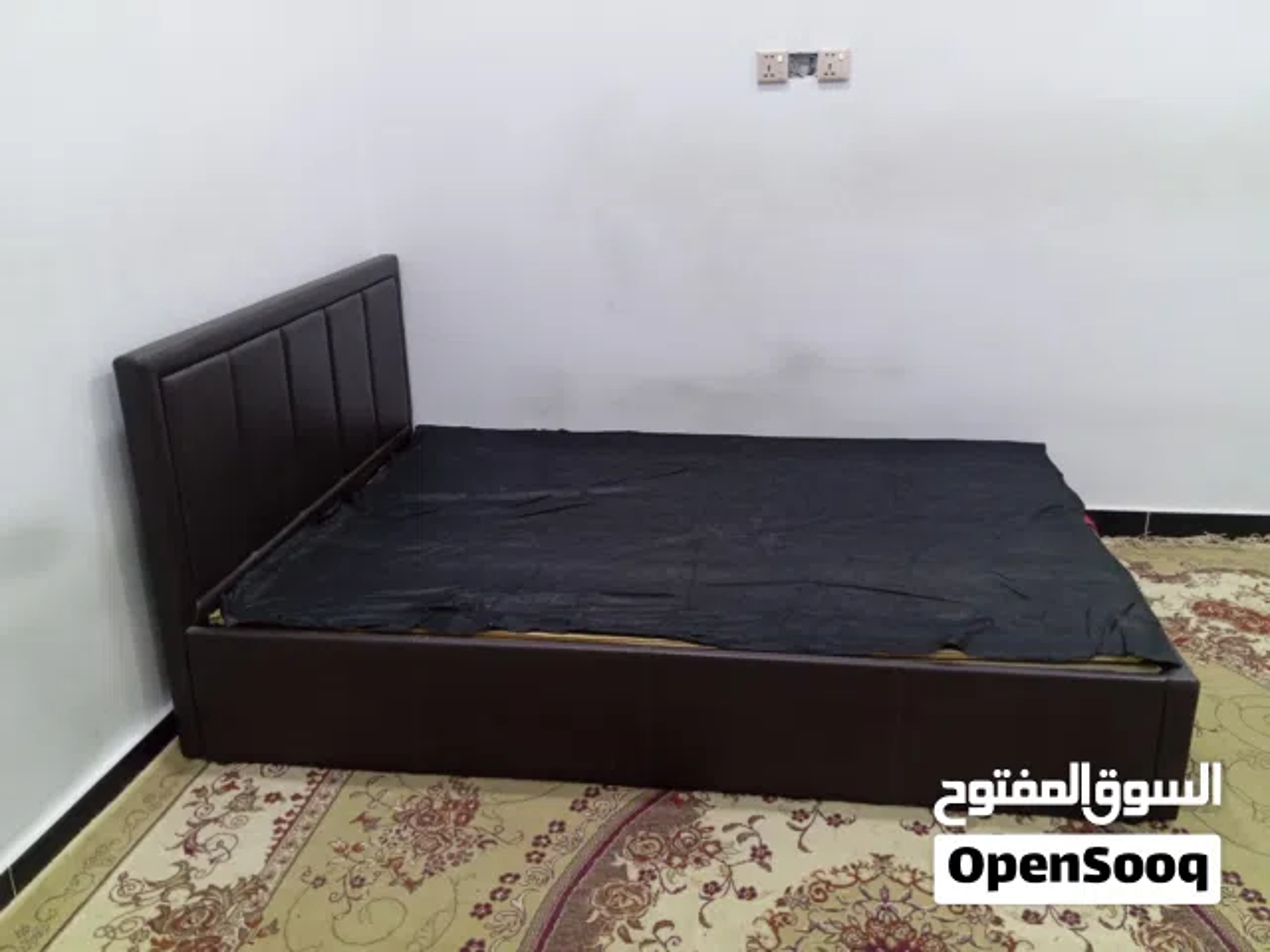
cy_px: 476
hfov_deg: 63.4
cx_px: 635
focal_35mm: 28
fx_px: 1027
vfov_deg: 49.7
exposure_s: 1/50
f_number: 1.8
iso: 205
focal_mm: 4.25
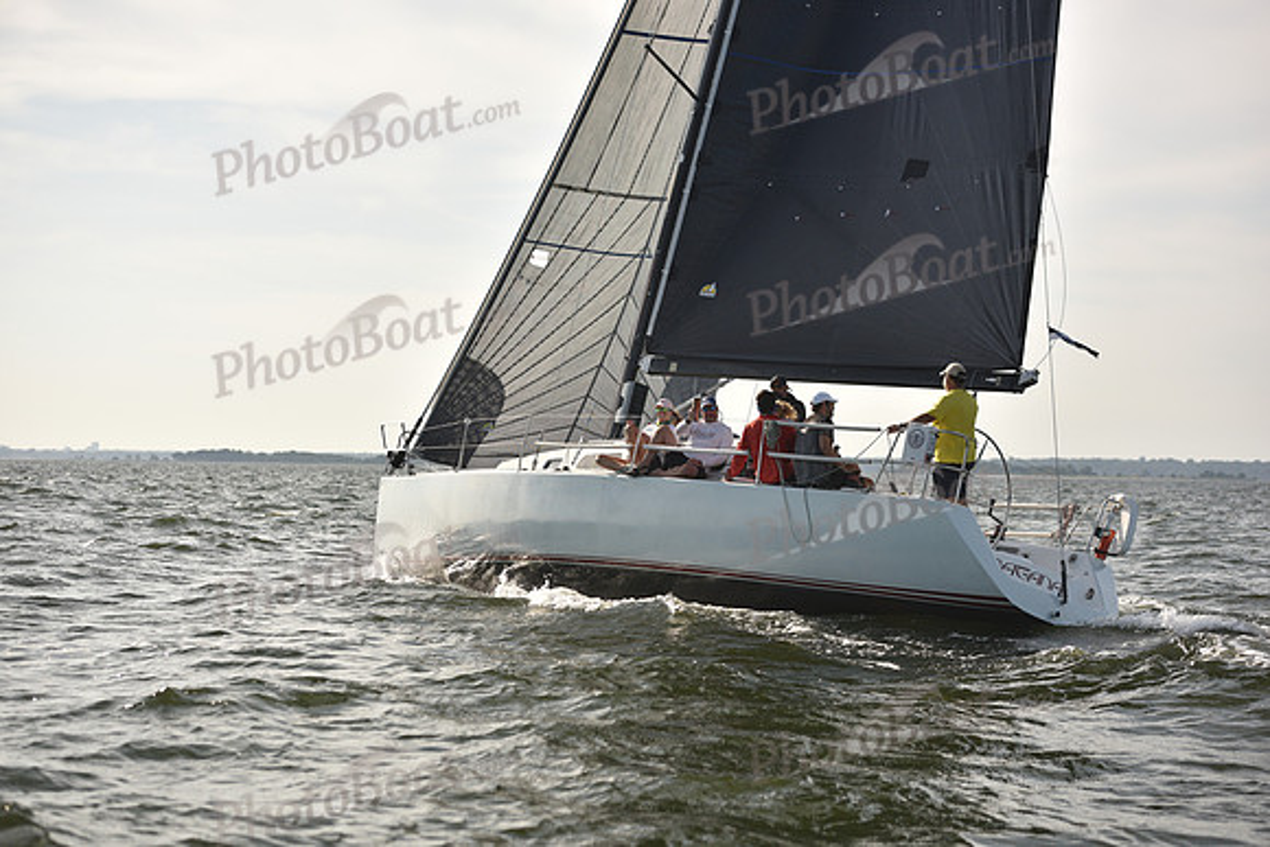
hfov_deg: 28.8
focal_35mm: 70
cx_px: 635
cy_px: 424
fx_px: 2470
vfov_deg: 19.5
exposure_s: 1/1250
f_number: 3.5
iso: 250
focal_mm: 70
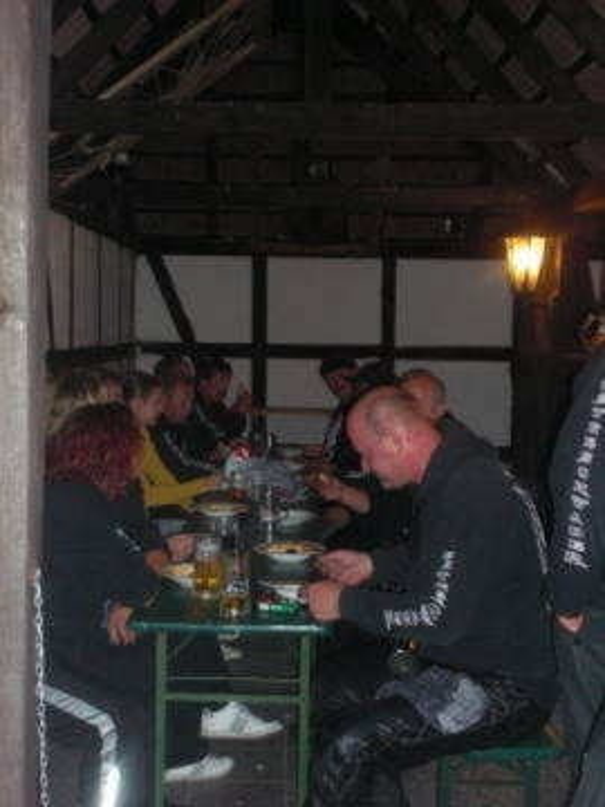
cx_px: 302
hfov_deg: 28.6
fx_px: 1188
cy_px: 404
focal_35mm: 51
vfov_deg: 37.5
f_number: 3.6
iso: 200
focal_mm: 8.44
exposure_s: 1/30
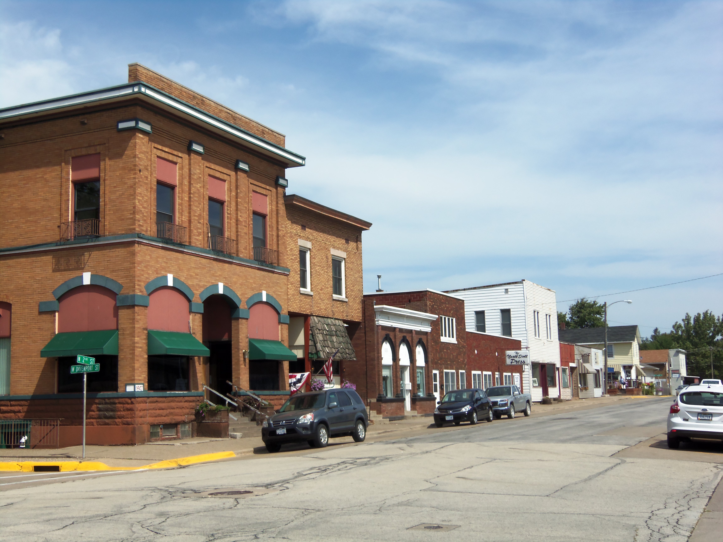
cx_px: 362
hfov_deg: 38.9
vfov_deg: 29.7
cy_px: 271
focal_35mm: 49
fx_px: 1023
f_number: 12.6
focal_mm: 8.7
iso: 64
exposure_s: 1/60
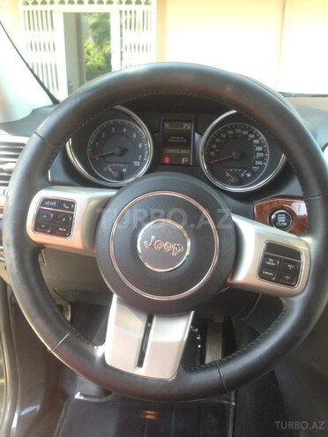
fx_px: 417
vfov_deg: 55.4
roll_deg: -2.3
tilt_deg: -17.8
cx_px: 164
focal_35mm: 33
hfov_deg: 42.9
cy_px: 218
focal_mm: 4.12
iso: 50
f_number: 2.4
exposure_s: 1/40
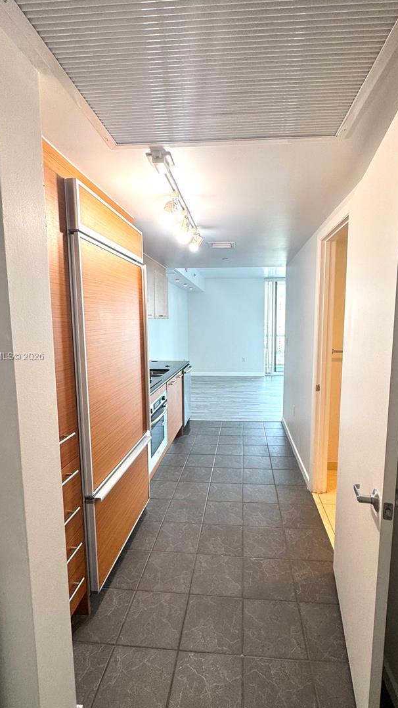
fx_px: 319
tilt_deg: -7.2
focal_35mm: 17
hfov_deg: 63.8
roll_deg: +0.5
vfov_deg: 95.9
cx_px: 217
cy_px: 357
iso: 100
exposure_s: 1/120
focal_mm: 2.22
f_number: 2.2
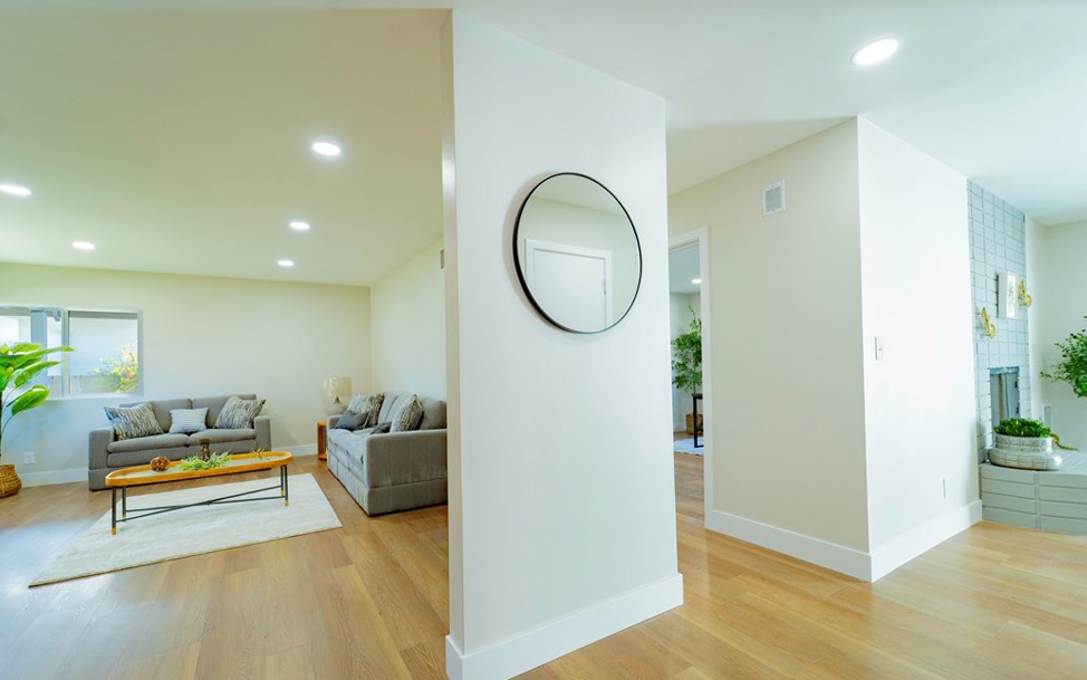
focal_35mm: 15
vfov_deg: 74.7
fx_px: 444
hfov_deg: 101.5
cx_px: 545
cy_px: 359
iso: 320
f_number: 6.3
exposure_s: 1/30
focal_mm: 14
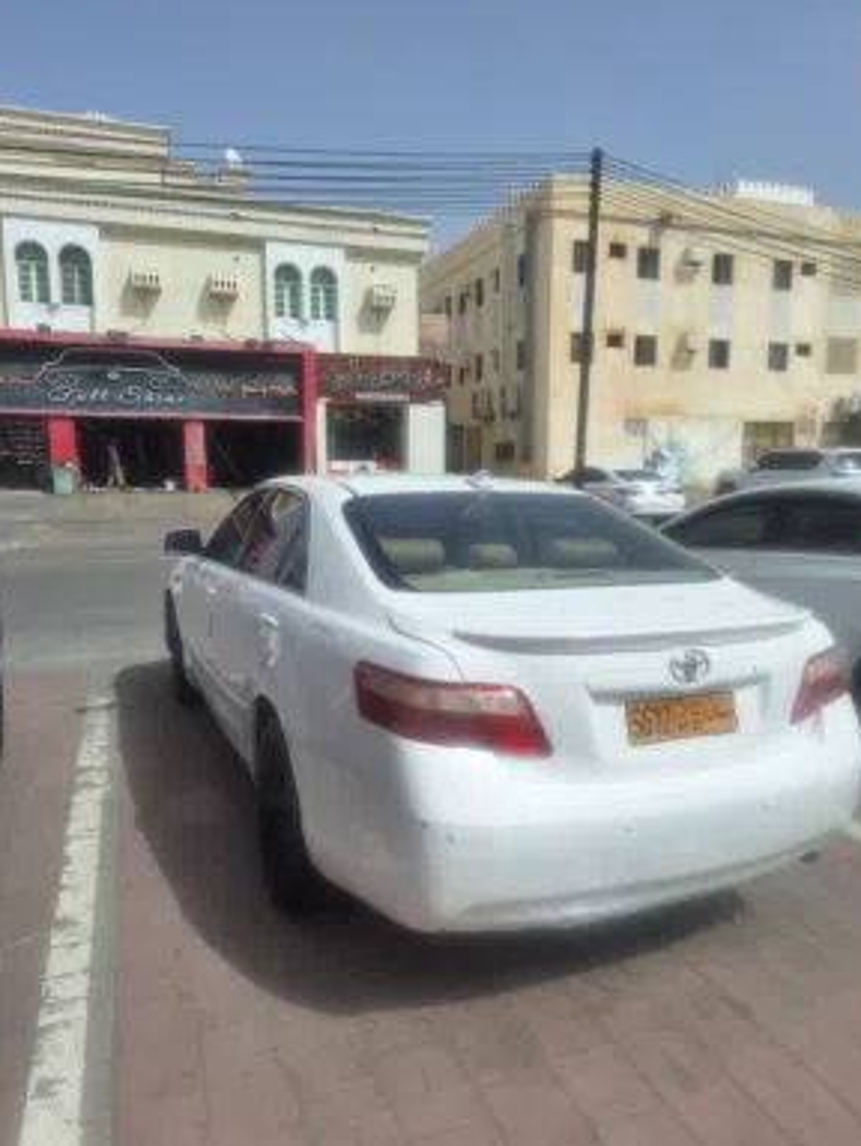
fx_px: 795
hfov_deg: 56.9
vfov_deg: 71.5
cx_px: 439
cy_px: 566
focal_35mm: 24
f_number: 1.8
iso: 40
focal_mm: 5.54
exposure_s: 1/5025
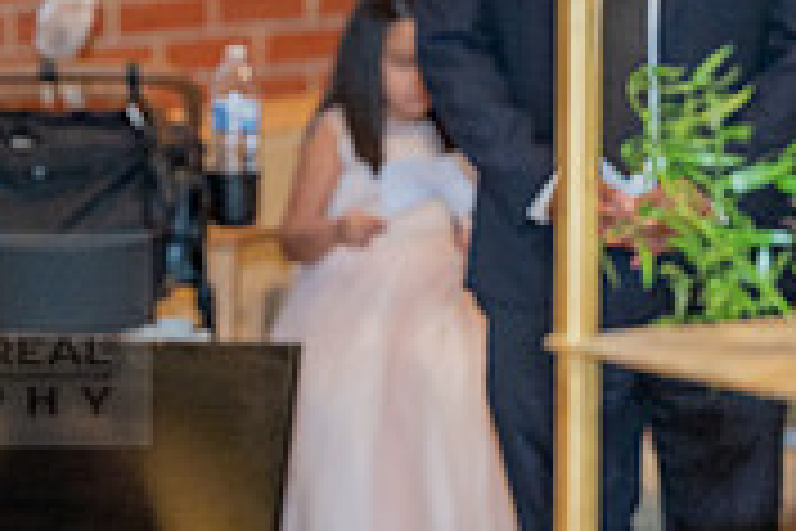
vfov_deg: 5.2
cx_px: -229
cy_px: 340
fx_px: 5881
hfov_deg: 7.7
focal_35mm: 266
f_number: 3.2
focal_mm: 81
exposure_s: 1/160
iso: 1250
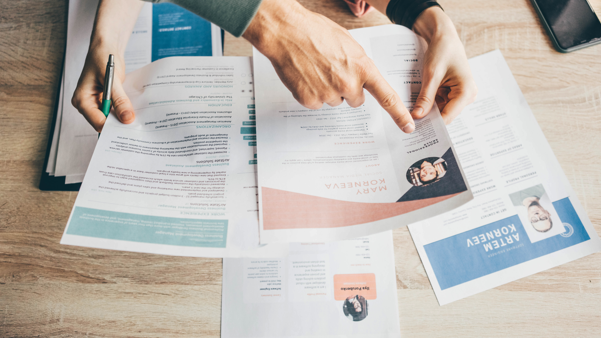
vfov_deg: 32.0
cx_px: 300
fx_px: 590
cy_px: 166
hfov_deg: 54.0
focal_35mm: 37
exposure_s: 1/400
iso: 800
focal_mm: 35
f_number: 2.8
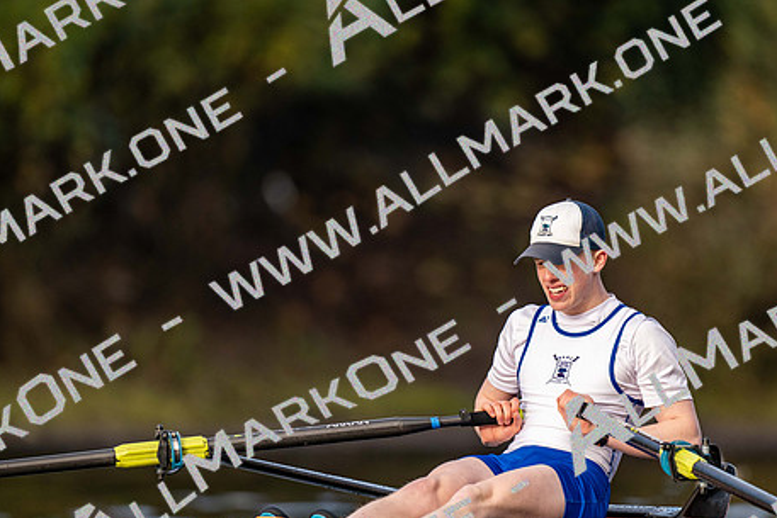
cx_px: 420
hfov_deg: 2.7
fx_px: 16451
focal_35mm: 762
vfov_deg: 1.8
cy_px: 315
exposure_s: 1/2500
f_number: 4
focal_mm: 600
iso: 900
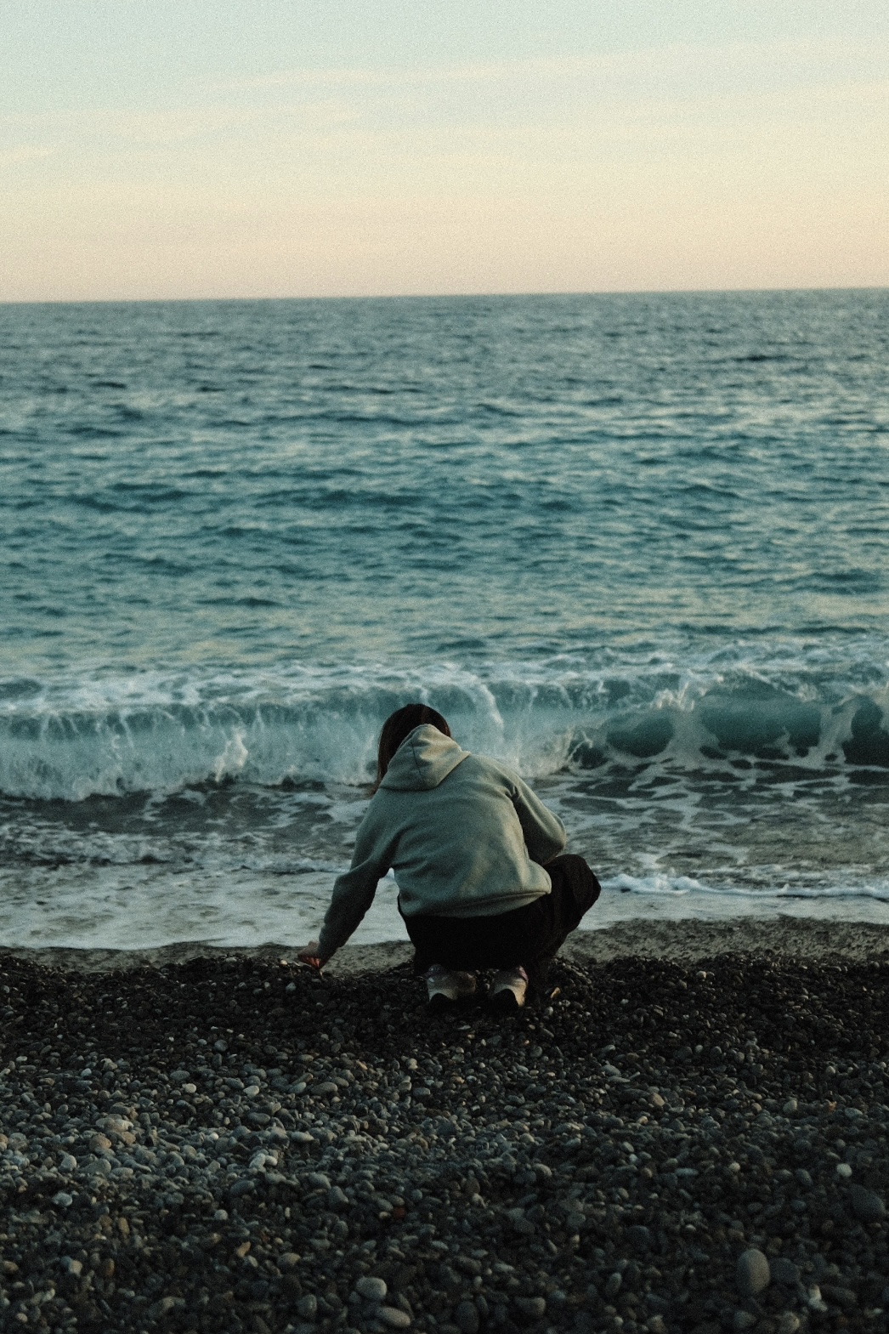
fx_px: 1963
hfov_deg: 25.5
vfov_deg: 37.5
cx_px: 444
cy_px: 667
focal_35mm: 53
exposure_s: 1/4000
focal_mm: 35
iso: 1000
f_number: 2
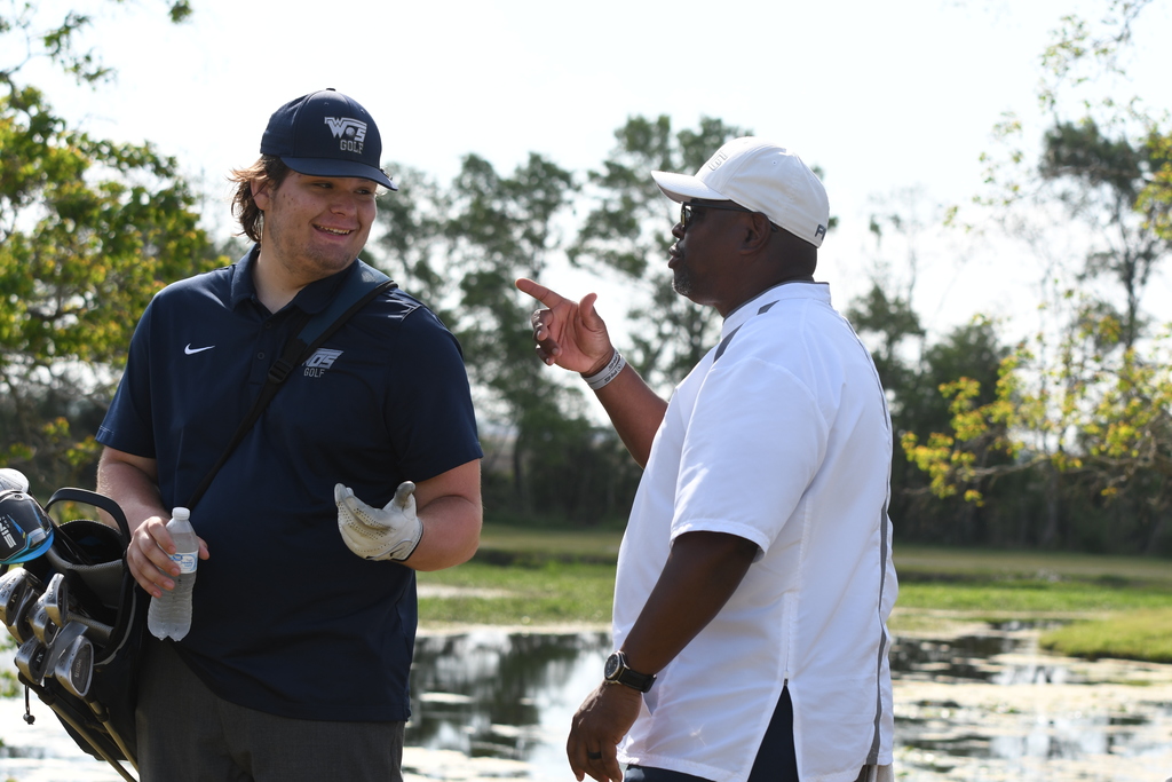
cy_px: 391
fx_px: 3419
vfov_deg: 13.0
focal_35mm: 105
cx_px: 586
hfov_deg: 19.5
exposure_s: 1/1000
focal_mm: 70
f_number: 4
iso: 200
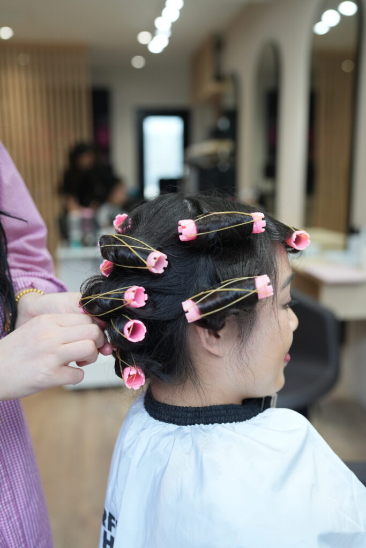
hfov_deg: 37.9
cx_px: 183
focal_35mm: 35
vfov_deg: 54.4
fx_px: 534
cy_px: 274
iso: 1000
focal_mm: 35
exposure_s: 1/320
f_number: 2.5
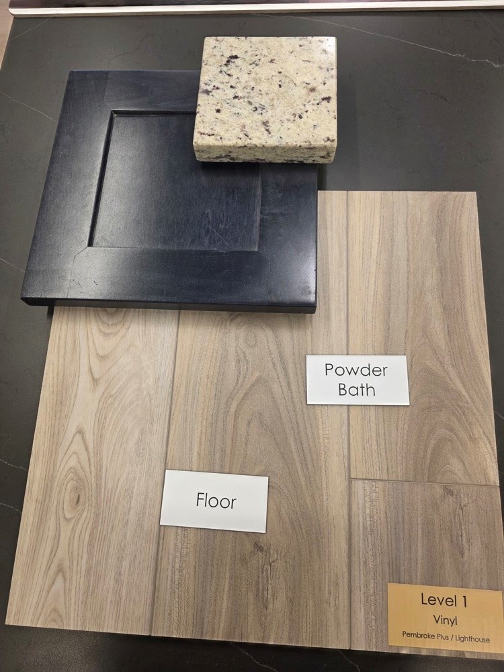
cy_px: 336
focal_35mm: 23
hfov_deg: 58.9
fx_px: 446
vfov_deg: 73.9
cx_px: 252
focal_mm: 6.3
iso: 125
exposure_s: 1/120
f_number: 1.7
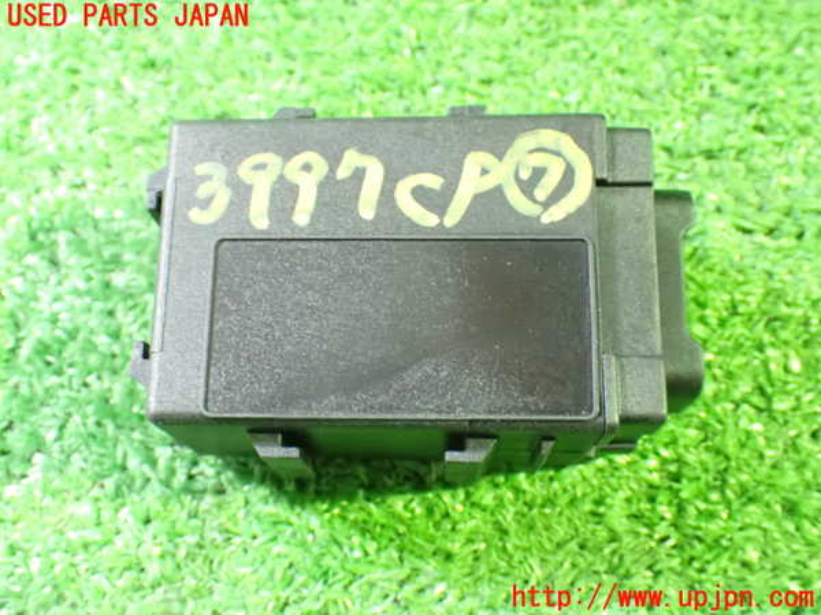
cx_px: 410
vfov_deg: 32.9
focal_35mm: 44
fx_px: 1044
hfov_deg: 42.9
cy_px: 308
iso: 1600
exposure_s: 1/15
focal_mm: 7.84
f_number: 2.9
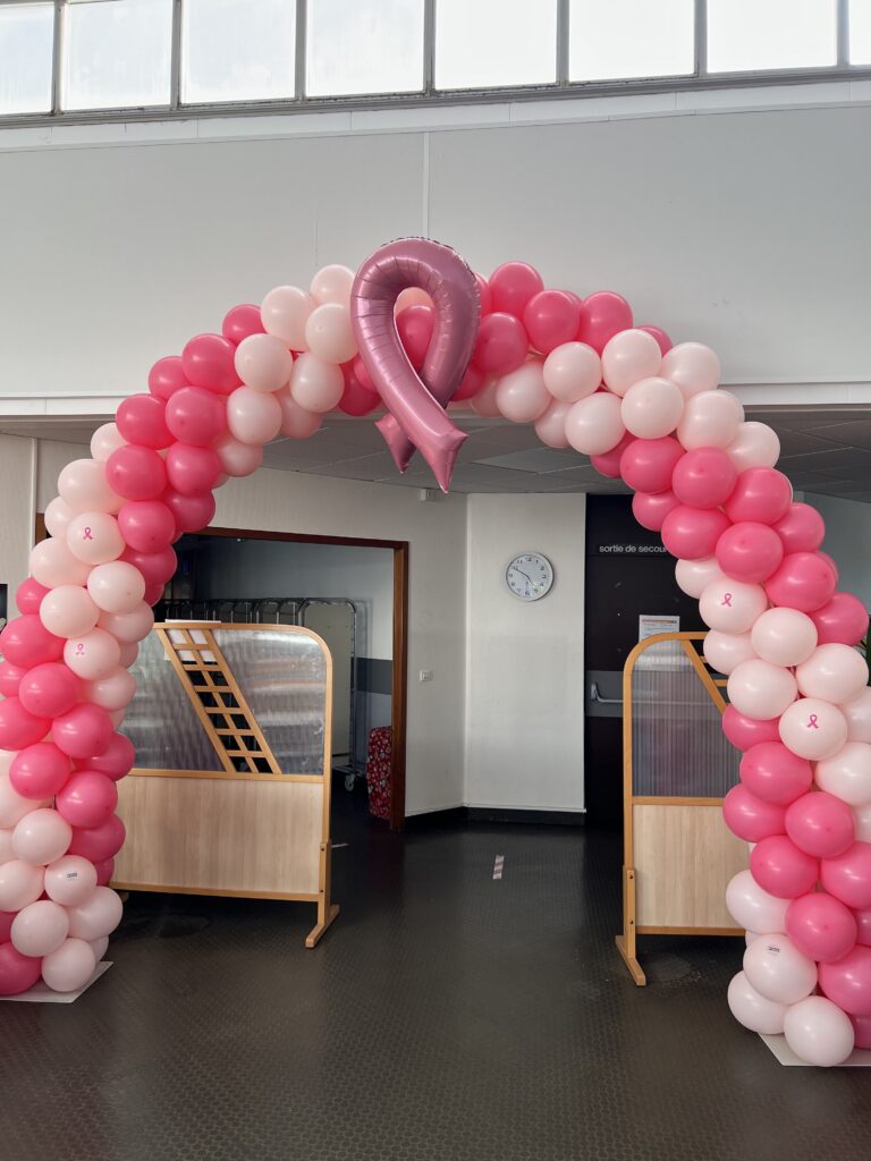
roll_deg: -0.2
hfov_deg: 53.1
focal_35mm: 26
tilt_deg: +1.3
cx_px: 436
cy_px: 580
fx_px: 872
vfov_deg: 67.3
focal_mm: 5.7
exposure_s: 1/229
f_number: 1.5
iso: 40
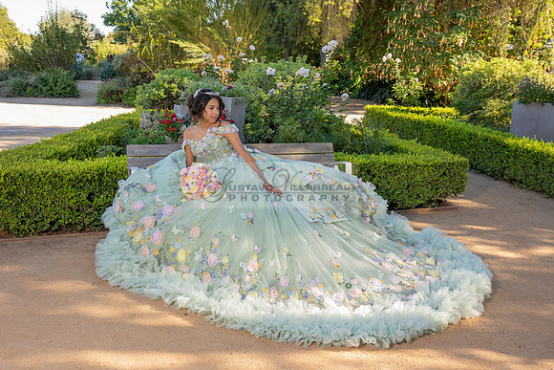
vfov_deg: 36.4
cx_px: 260
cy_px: 184
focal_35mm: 37
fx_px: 562
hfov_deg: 52.4
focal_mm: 33
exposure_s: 1/200
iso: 200
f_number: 4.5
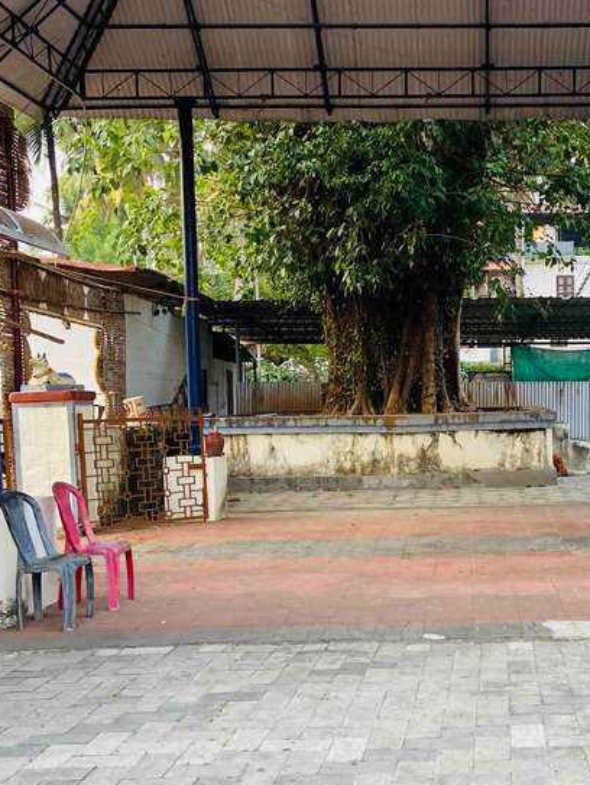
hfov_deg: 28.9
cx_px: 490
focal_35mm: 49
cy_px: 437
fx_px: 1112
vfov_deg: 38.8
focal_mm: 4.25
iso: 80
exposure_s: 1/121
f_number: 1.8
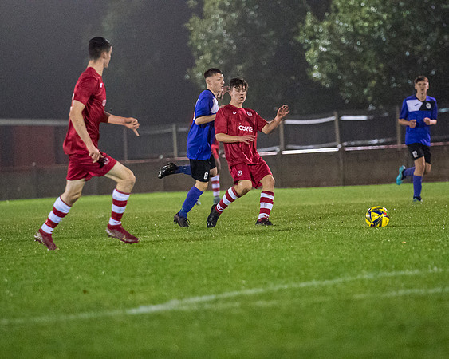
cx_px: 241
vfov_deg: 4.9
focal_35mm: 315
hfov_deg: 6.1
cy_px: 190
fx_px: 4186
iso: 6400
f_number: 2.8
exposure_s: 1/1000
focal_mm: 176
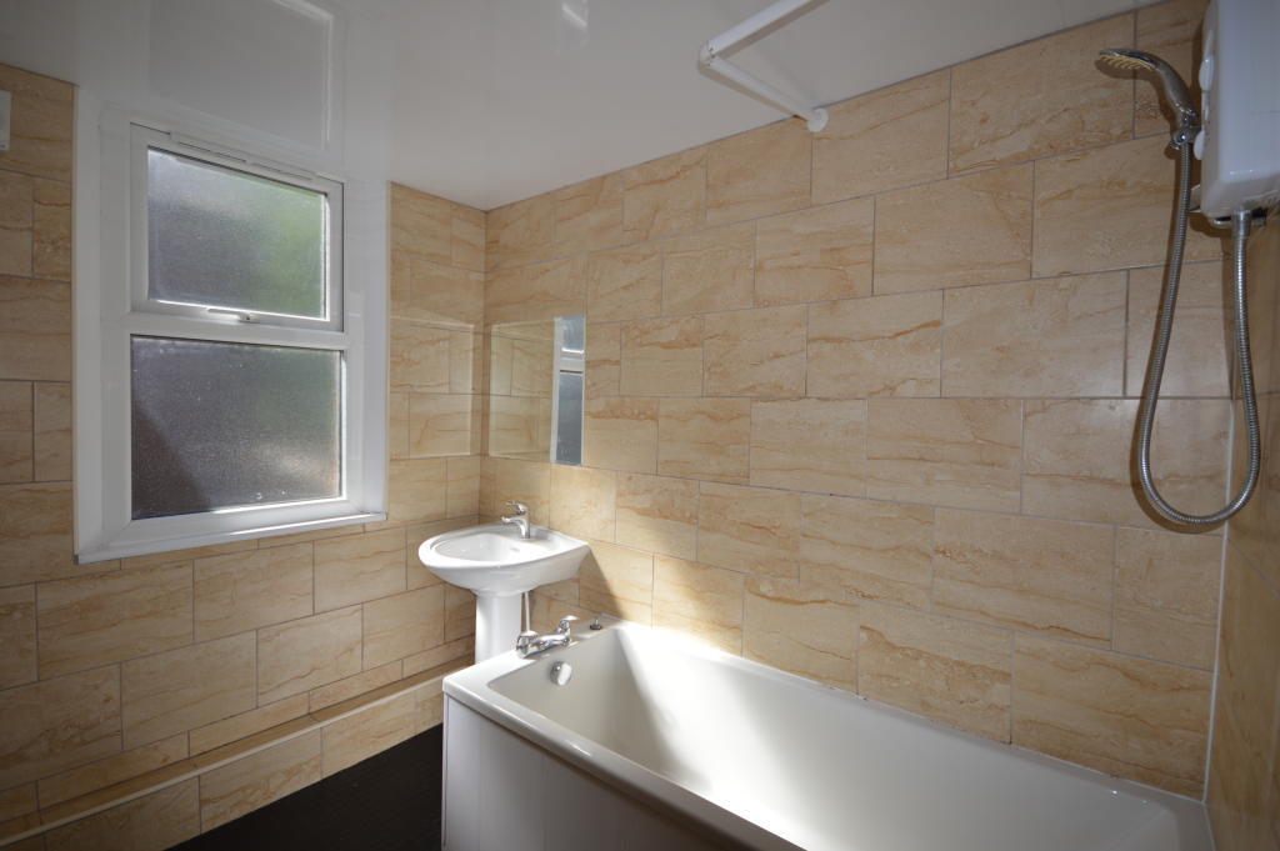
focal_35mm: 16
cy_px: 426
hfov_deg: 95.0
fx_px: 586
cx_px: 640
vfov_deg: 72.0
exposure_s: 1/160
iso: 100
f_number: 4.2
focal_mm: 11
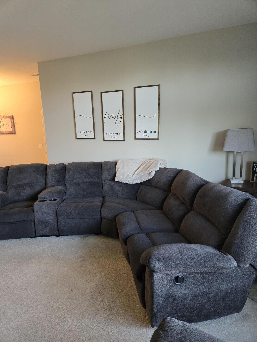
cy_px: 171
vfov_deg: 73.9
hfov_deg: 58.9
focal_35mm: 23
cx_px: 128
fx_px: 228
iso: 640
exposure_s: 1/120
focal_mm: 5.4
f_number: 1.8
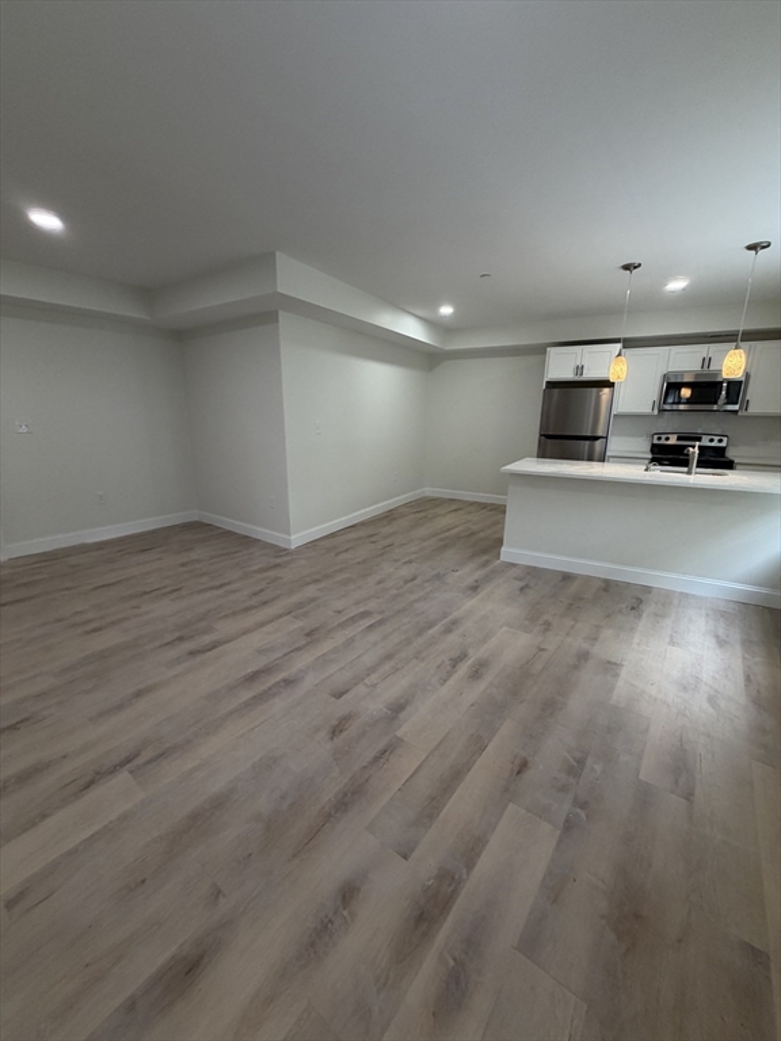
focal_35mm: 14
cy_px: 520
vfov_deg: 102.1
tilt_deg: -12.8
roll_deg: +0.4
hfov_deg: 85.7
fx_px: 421
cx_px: 390
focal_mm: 2.22
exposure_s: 1/120
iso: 200
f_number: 2.2
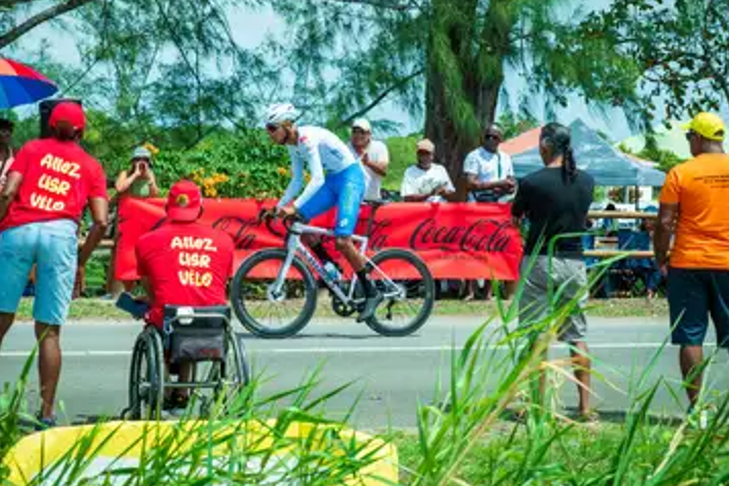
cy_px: 201
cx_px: 359
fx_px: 1903
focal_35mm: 94
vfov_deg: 14.5
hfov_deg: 21.7
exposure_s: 1/1000
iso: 1000
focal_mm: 70
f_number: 11
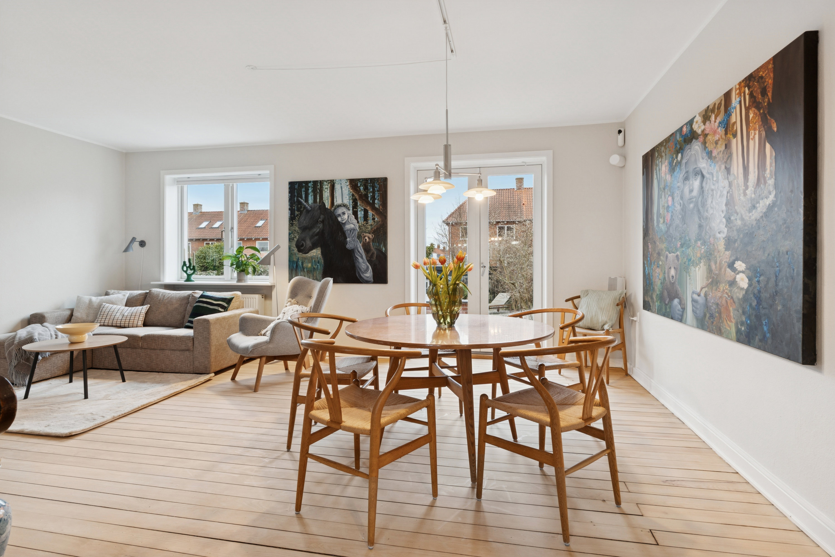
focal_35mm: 20
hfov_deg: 85.4
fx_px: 452
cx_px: 418
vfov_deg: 63.2
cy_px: 278
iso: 200
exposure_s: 1/5
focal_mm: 13
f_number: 8
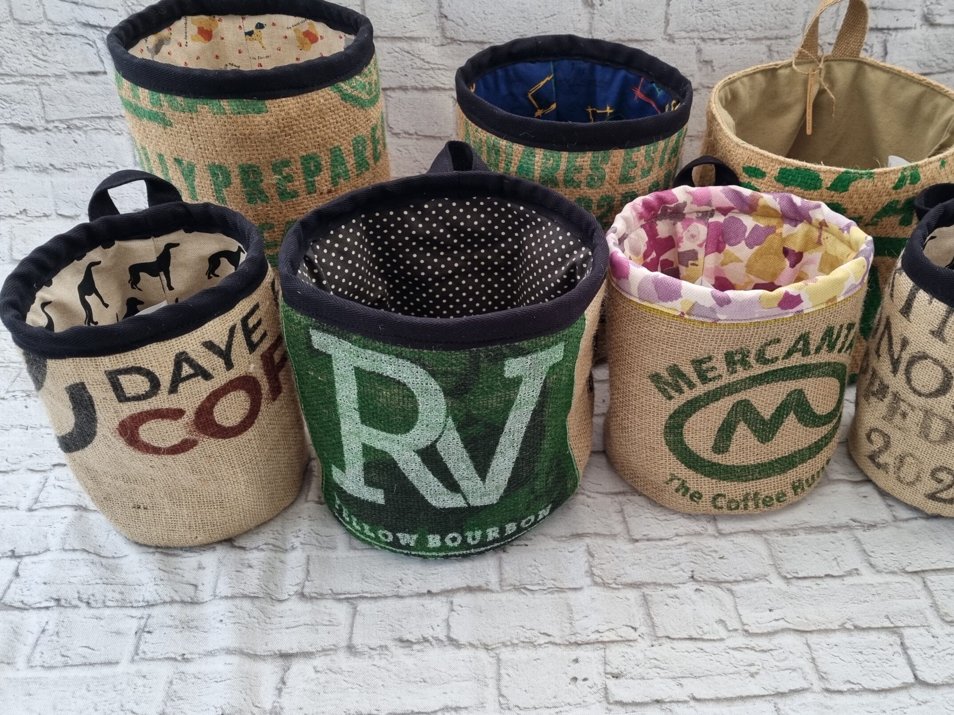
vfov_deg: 45.4
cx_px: 562
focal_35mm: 31
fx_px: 854
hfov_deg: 58.0
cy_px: 349
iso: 100
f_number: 1.8
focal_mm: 5.4
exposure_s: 1/100
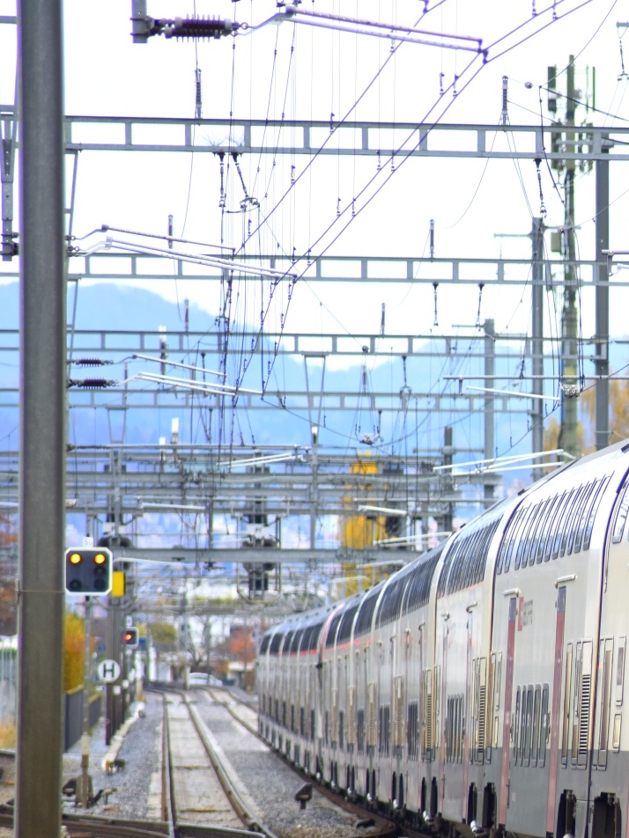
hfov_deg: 2.6
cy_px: 557
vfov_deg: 3.4
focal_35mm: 582
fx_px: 14101
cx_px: 802
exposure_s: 1/500
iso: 800
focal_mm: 300
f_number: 5.6
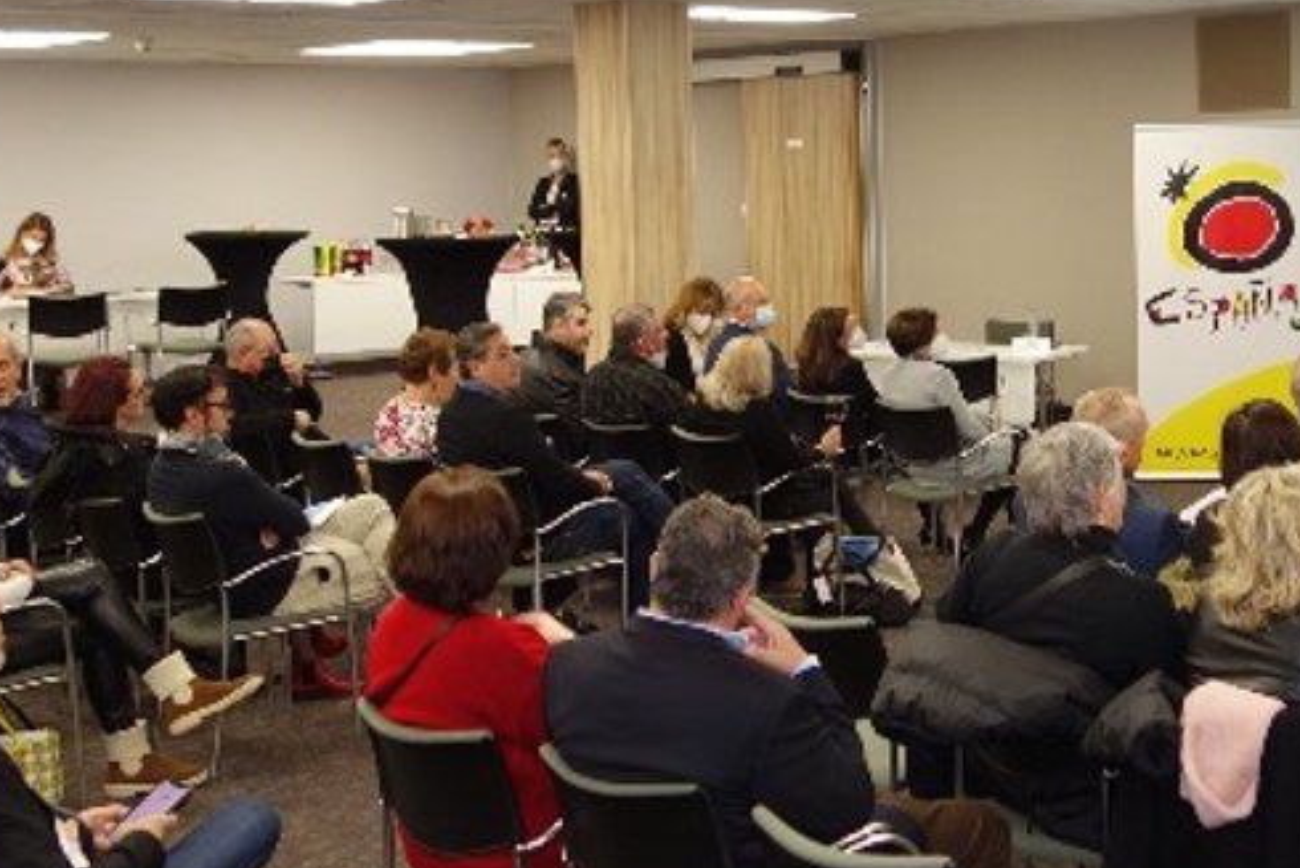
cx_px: 921
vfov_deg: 23.3
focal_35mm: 58
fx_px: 2095
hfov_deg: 34.0
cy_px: 279
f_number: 2
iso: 125
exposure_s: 1/40
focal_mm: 10.63
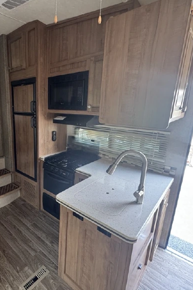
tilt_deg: -13.1
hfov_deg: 58.9
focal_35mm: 20
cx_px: 50
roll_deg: -0.9
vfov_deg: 84.0
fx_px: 161
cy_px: 145
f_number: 2.2
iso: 320
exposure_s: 1/96
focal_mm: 2.22
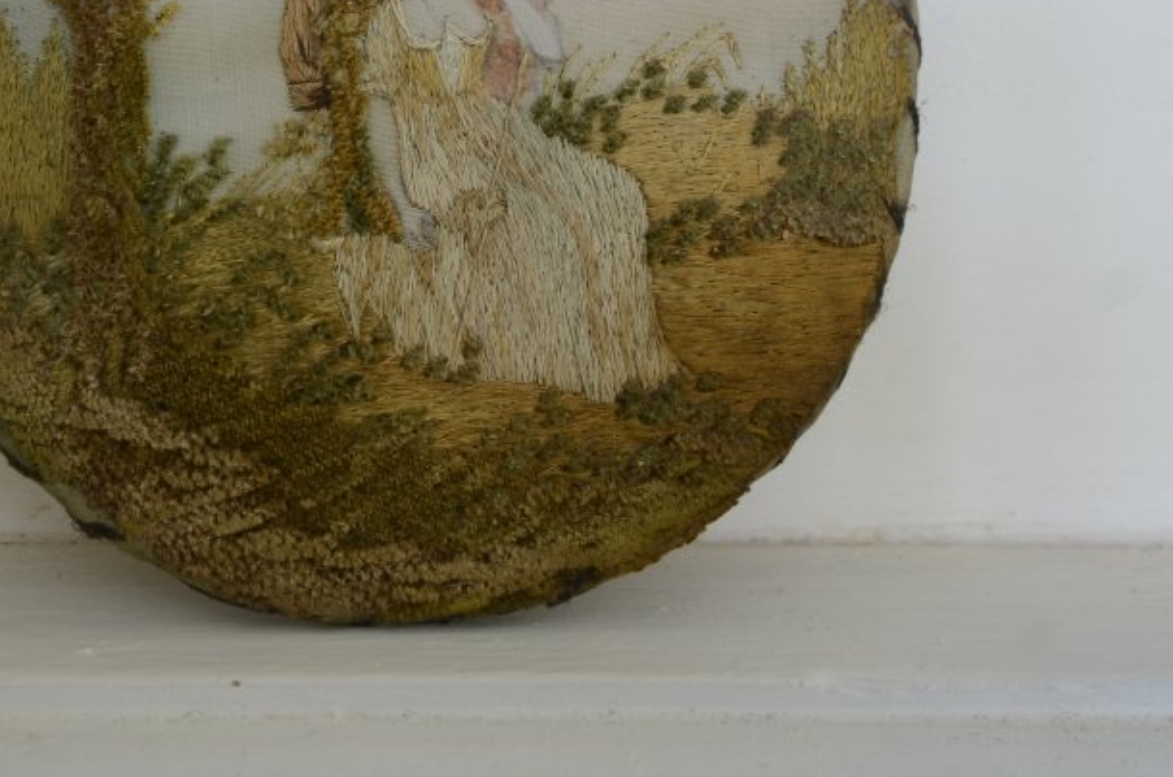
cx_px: 375
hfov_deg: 33.6
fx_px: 1918
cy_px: 30
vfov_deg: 22.2
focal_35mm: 59
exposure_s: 1/2.5
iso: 100
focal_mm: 20
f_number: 5.6
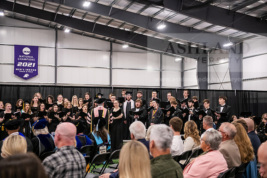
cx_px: 134
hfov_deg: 38.2
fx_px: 386
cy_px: 89
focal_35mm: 52
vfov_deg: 26.0
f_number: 3.2
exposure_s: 1/200
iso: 2500
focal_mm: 52
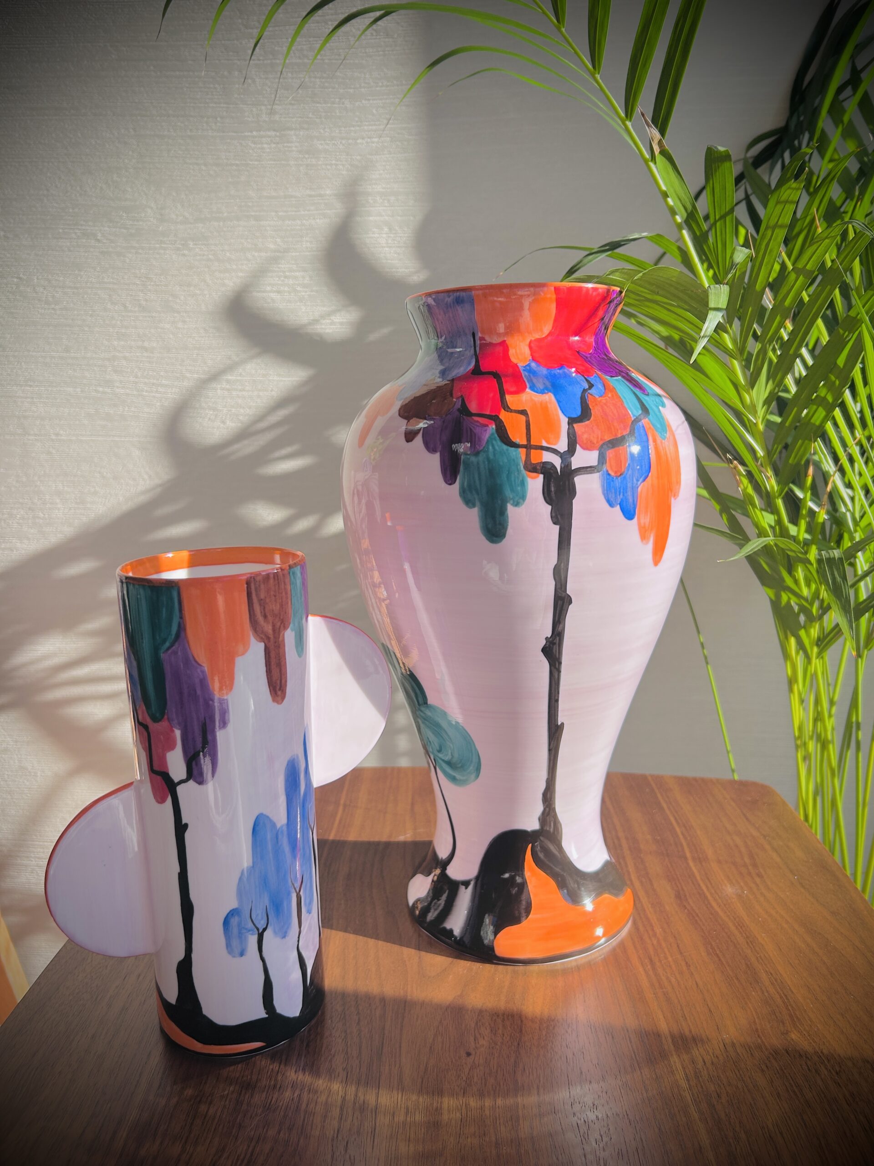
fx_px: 875
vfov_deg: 67.3
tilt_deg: -11.9
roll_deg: +2.6
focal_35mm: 26
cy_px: 583
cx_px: 437
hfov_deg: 53.1
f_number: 1.5
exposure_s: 1/1431
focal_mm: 5.7
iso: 50
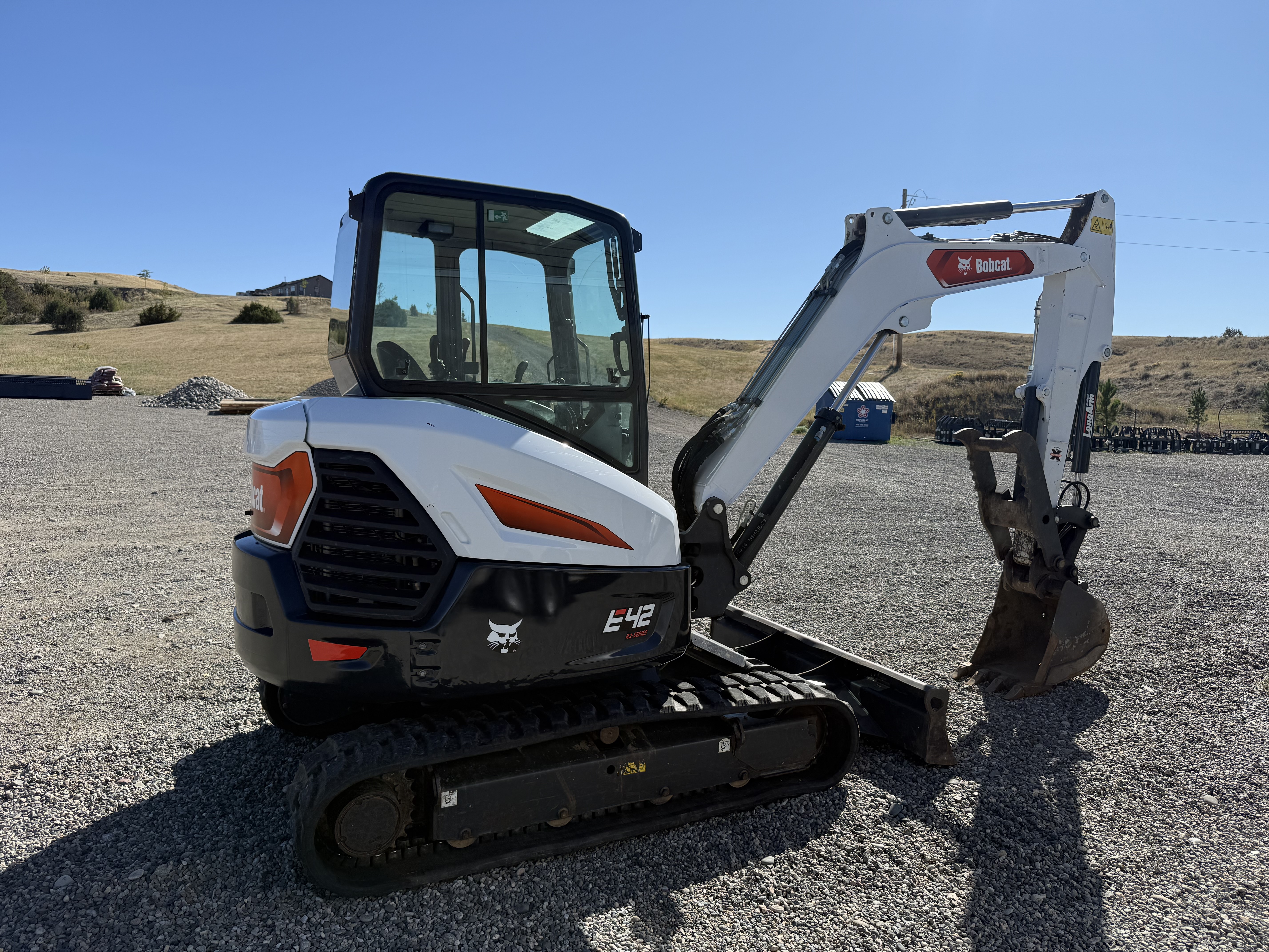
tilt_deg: -3.7
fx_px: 880
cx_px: 634
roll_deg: -0.5
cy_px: 476
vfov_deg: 56.8
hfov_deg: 71.6
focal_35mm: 24
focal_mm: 6.76
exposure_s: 1/4673
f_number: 1.78
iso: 80
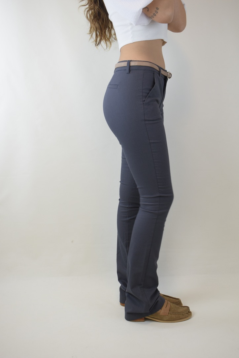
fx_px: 463
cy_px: 179
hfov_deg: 28.9
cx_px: 120
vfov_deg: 42.3
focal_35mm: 46
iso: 400
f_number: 5
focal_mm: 31
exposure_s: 1/100
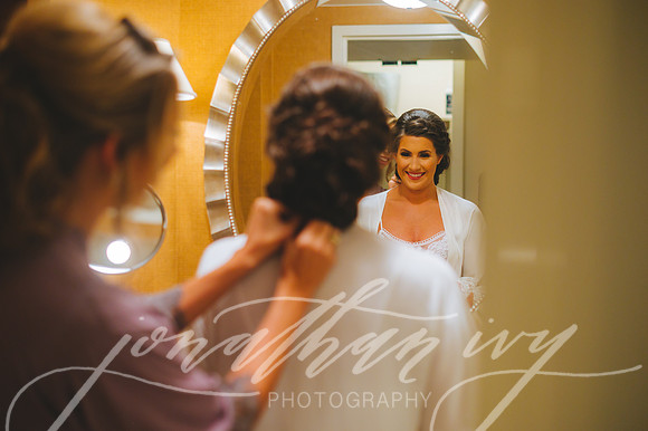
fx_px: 899
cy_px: 216
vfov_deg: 27.0
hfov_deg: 39.6
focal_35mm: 50
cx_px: 324
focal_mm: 50
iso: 800
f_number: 2
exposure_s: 1/200
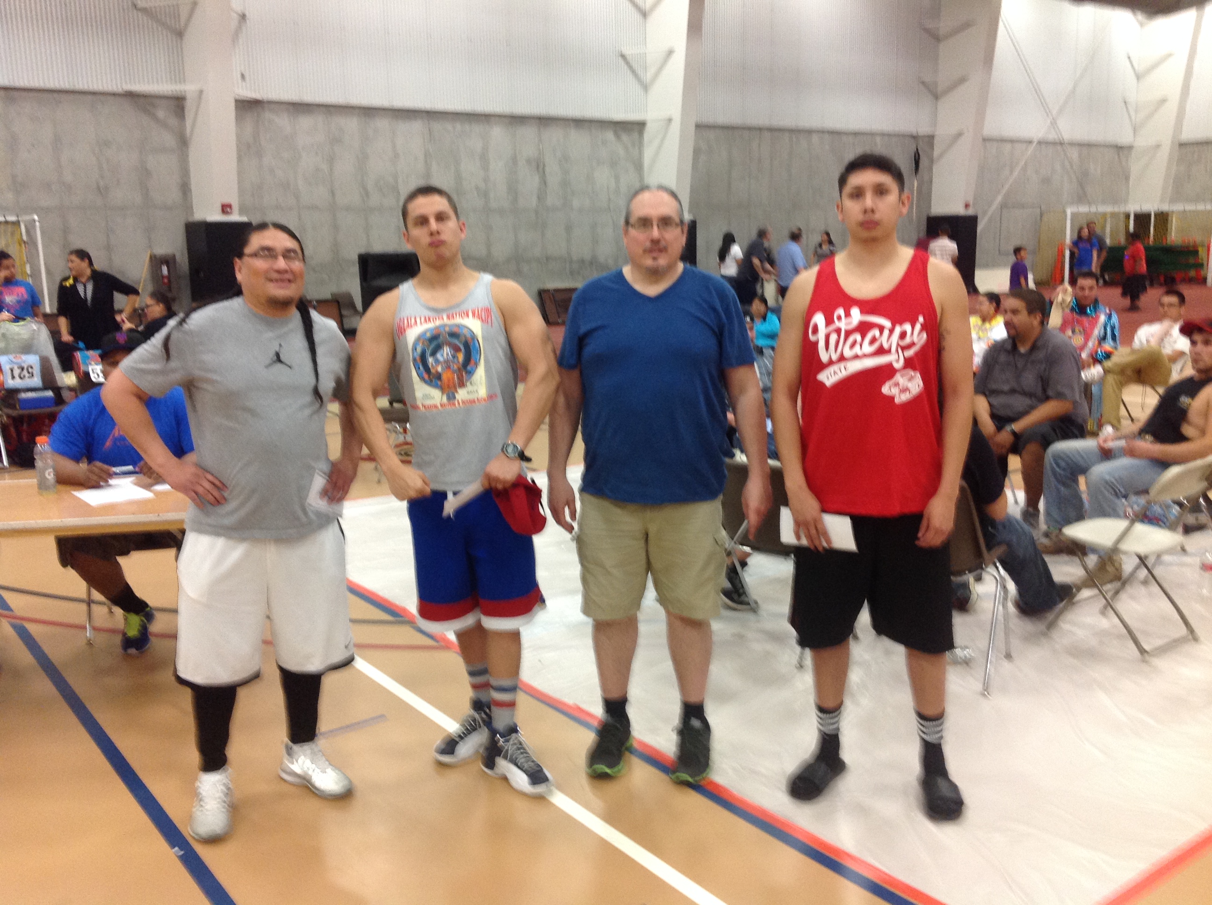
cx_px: 606
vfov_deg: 40.6
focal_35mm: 35
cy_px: 452
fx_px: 1224
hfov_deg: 52.7
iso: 125
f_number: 2.4
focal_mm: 4.28
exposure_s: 1/15
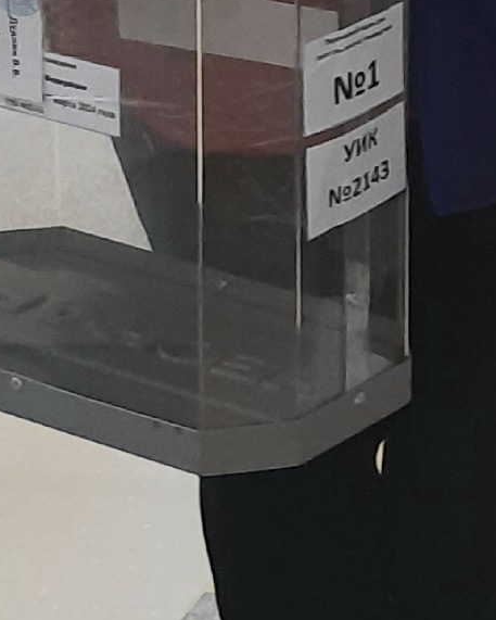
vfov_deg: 10.8
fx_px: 3082
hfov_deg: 8.4
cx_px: 1206
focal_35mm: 168
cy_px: -459
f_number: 1.8
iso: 100
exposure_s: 1/50
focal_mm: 5.23
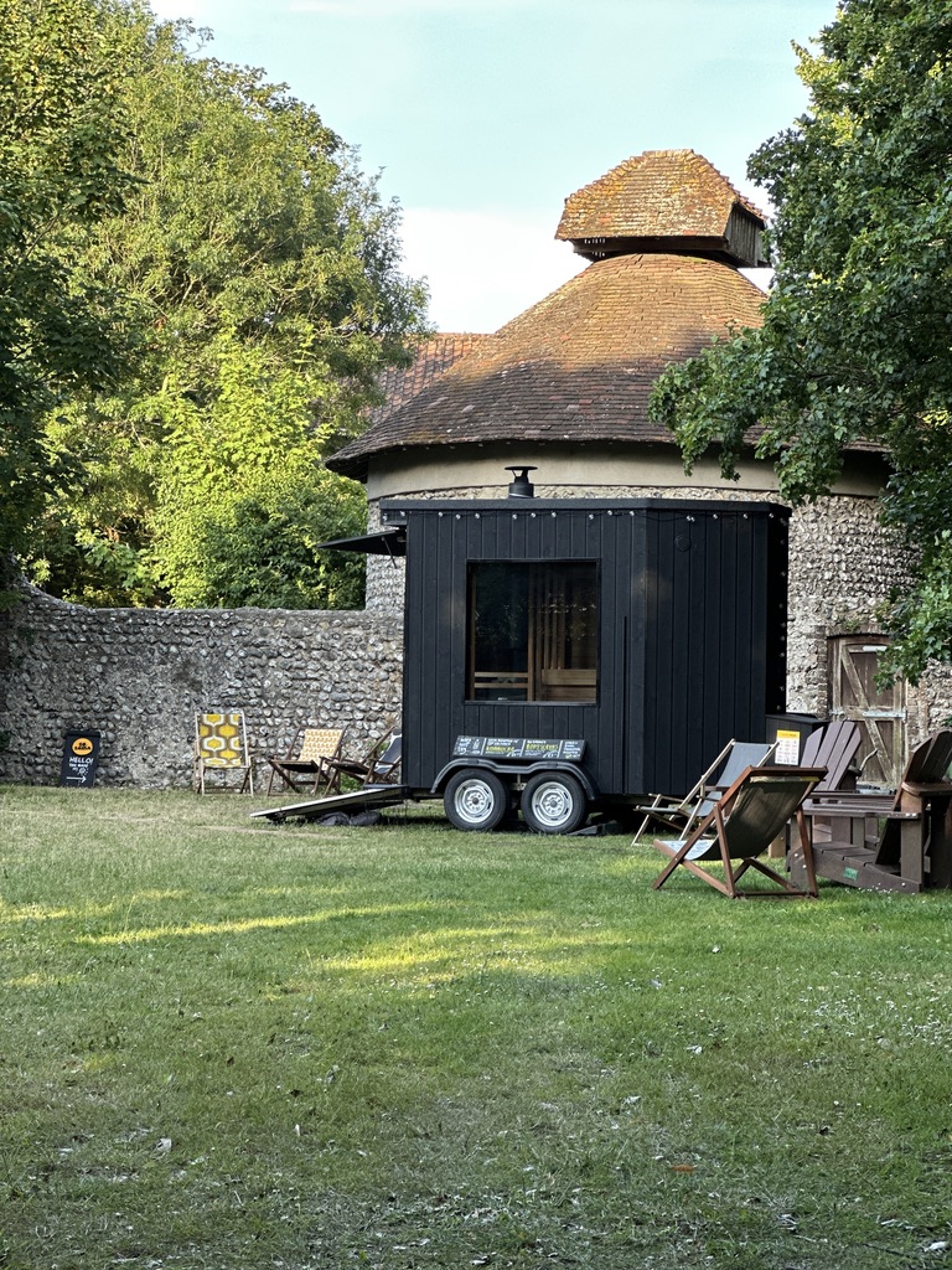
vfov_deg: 25.3
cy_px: 635
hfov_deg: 19.1
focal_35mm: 77
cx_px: 476
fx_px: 2824
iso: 50
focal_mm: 9
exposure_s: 1/121
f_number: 2.8
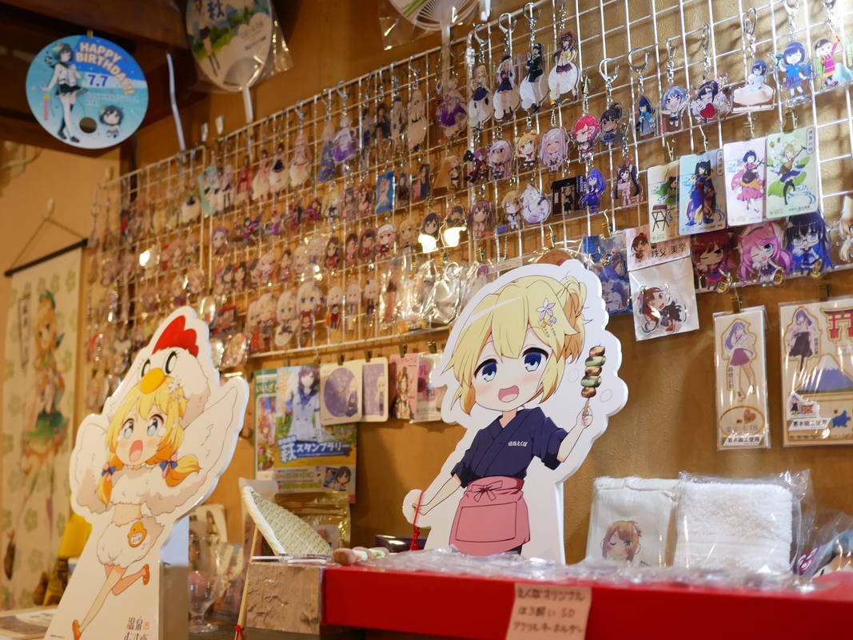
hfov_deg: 42.1
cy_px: 314
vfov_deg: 32.2
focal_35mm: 45
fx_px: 1109
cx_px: 416
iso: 640
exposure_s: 1/60
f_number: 1.7
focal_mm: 20
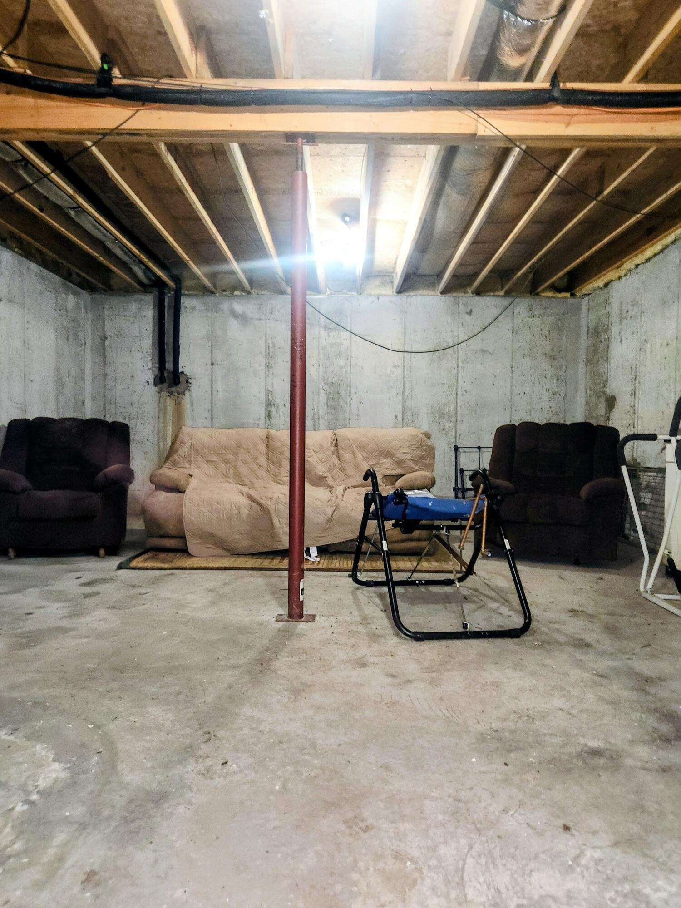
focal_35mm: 23
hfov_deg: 58.9
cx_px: 340
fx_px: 603
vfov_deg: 73.9
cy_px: 454
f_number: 1.8
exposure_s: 1/10
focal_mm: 5.4
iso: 200
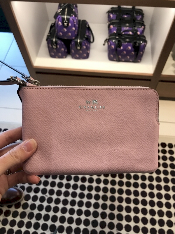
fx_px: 189
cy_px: 117
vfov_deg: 63.4
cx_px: 88
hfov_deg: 49.7
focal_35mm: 28
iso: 32
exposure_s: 1/30
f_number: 1.8
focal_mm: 3.99
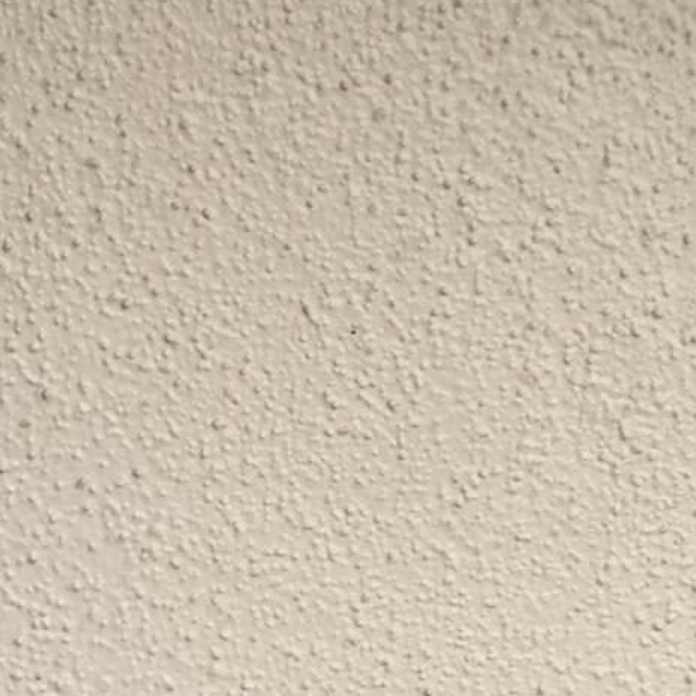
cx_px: 646
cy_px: 449
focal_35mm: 111
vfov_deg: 15.7
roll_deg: -0.1
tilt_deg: -3.7
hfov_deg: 15.5
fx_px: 2525
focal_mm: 4.15
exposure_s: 1/366
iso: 32
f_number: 2.2
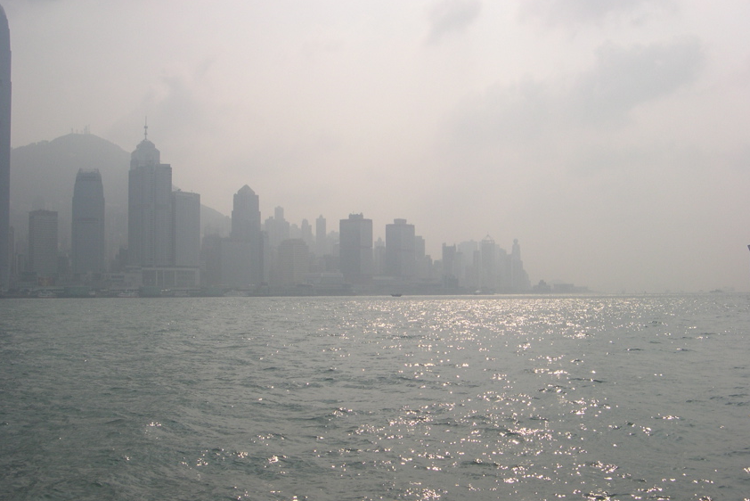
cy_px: 252
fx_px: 834
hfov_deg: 48.4
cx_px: 378
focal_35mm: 40
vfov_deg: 33.4
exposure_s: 1/540
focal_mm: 8
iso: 100
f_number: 7.6
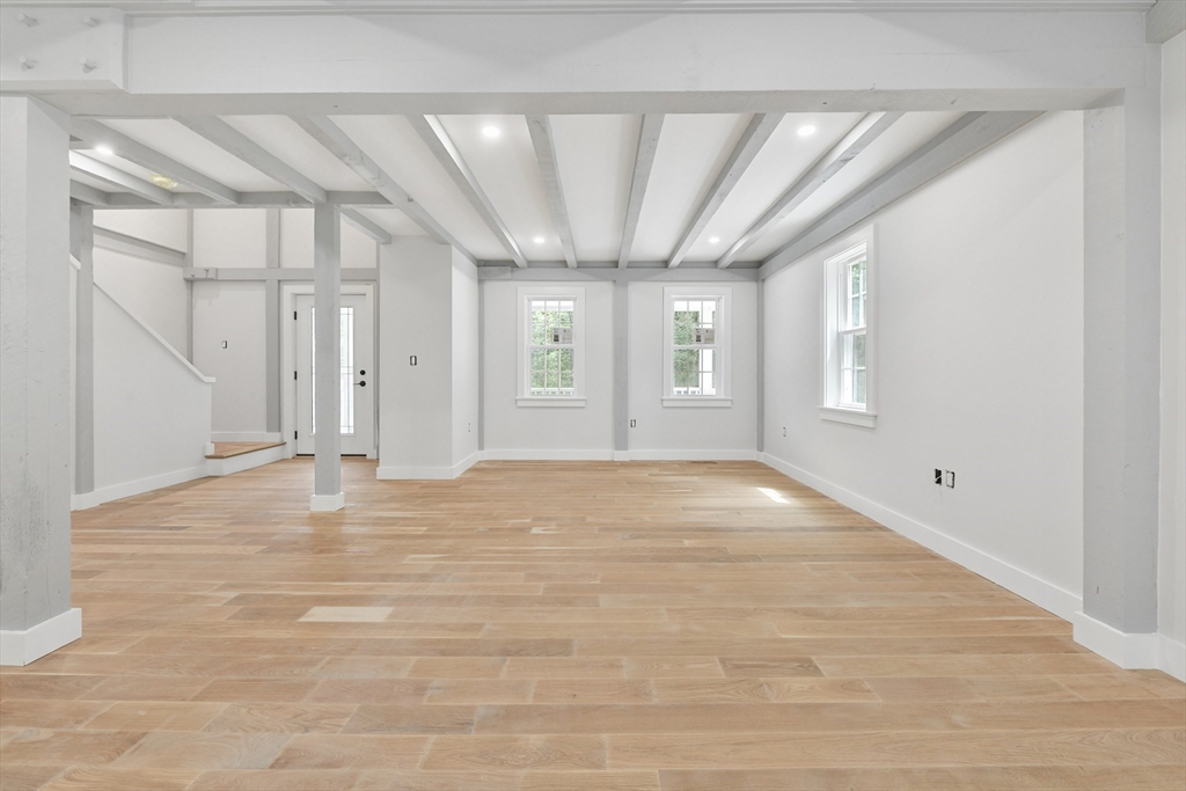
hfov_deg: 104.2
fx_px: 461
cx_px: 593
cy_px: 396
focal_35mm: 14
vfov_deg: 81.2
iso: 640
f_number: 9
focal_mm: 14
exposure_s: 1/20
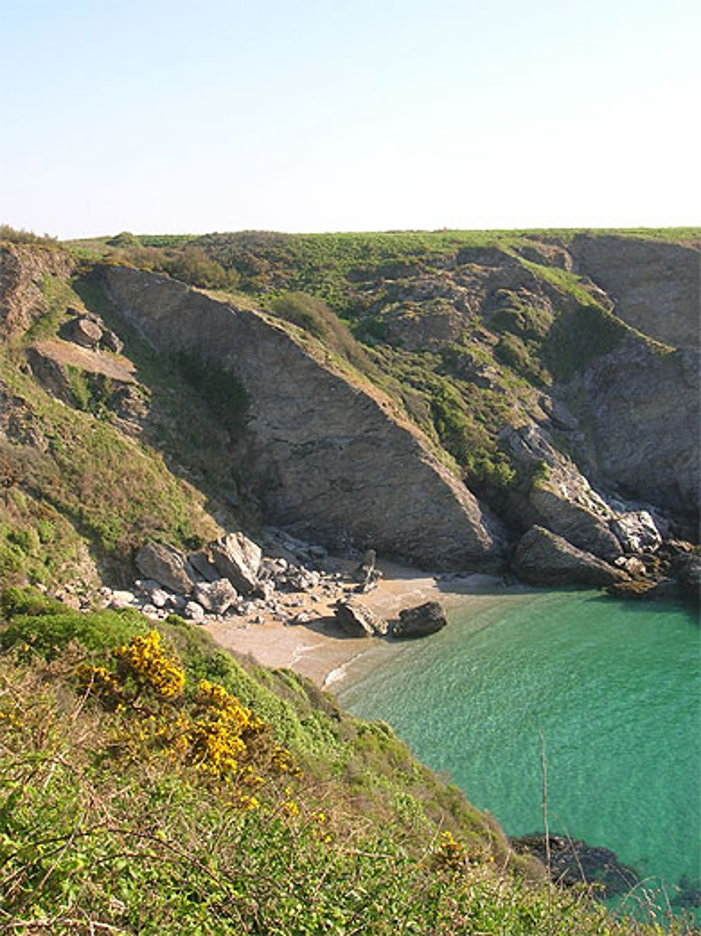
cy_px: 468
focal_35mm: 42
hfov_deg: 34.3
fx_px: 1135
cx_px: 350
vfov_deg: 44.8
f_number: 5.2
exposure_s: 1/124
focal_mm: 7
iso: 50
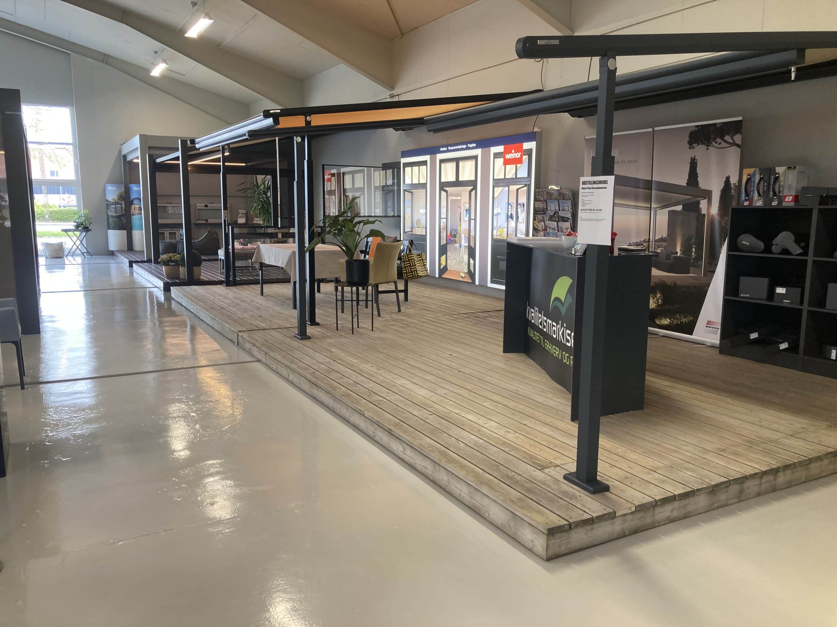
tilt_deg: -7.2
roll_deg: -0.4
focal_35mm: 28
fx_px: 677
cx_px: 418
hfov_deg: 63.4
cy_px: 314
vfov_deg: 49.7
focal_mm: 3.99
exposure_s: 1/50
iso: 80
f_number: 1.8
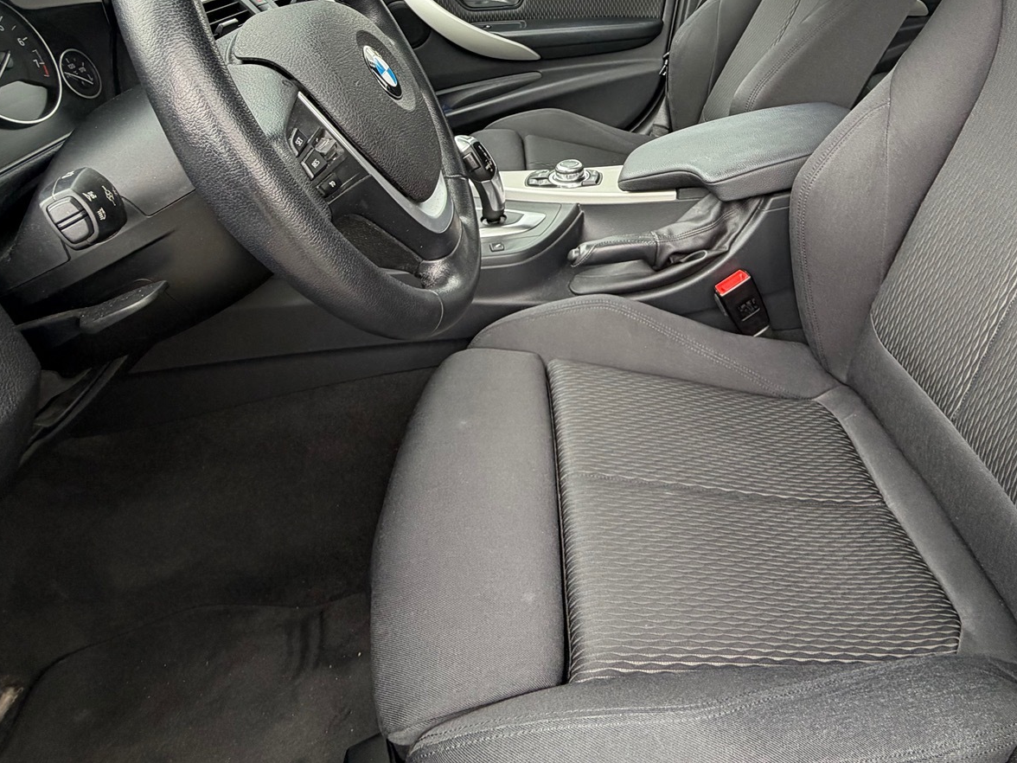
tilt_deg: -18.2
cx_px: 646
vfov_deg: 51.7
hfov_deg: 70.2
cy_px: 111
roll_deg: +3.2
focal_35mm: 24
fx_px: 705
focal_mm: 2.22
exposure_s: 1/121
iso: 80
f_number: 2.2
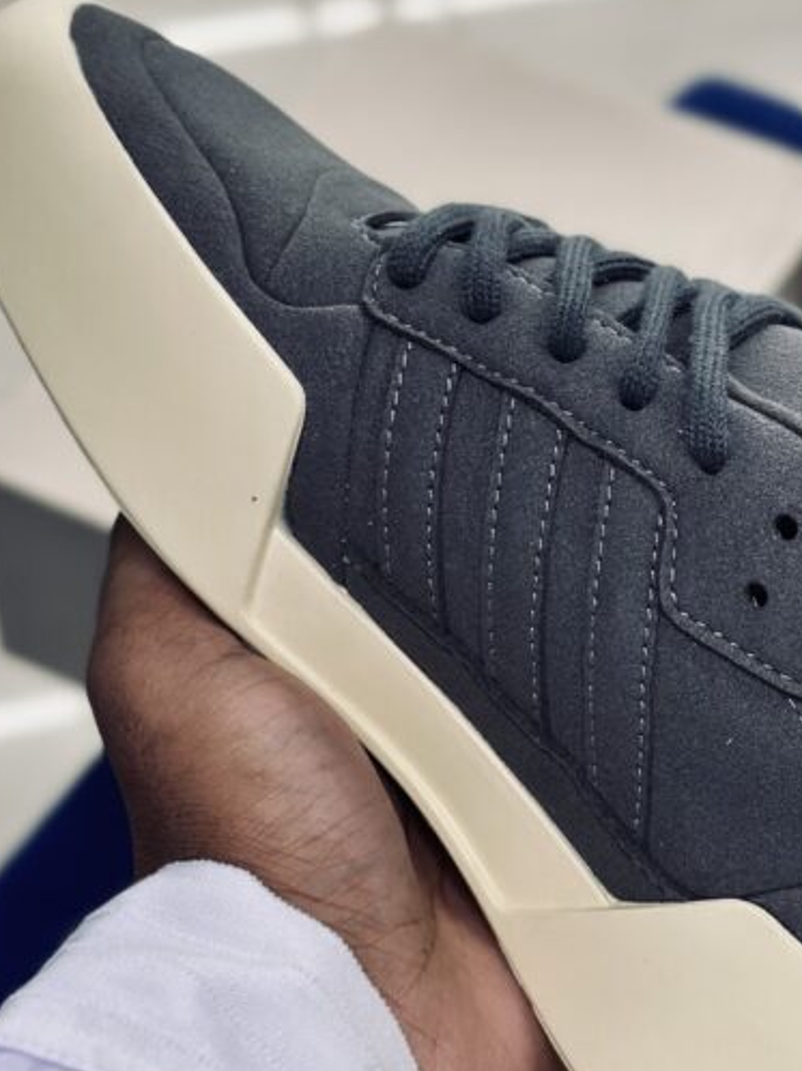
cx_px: 553
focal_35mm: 90
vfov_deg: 21.7
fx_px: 2783
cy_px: 651
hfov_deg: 16.4
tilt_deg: -50.7
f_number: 1.78
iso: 64
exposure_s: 1/110
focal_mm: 6.86
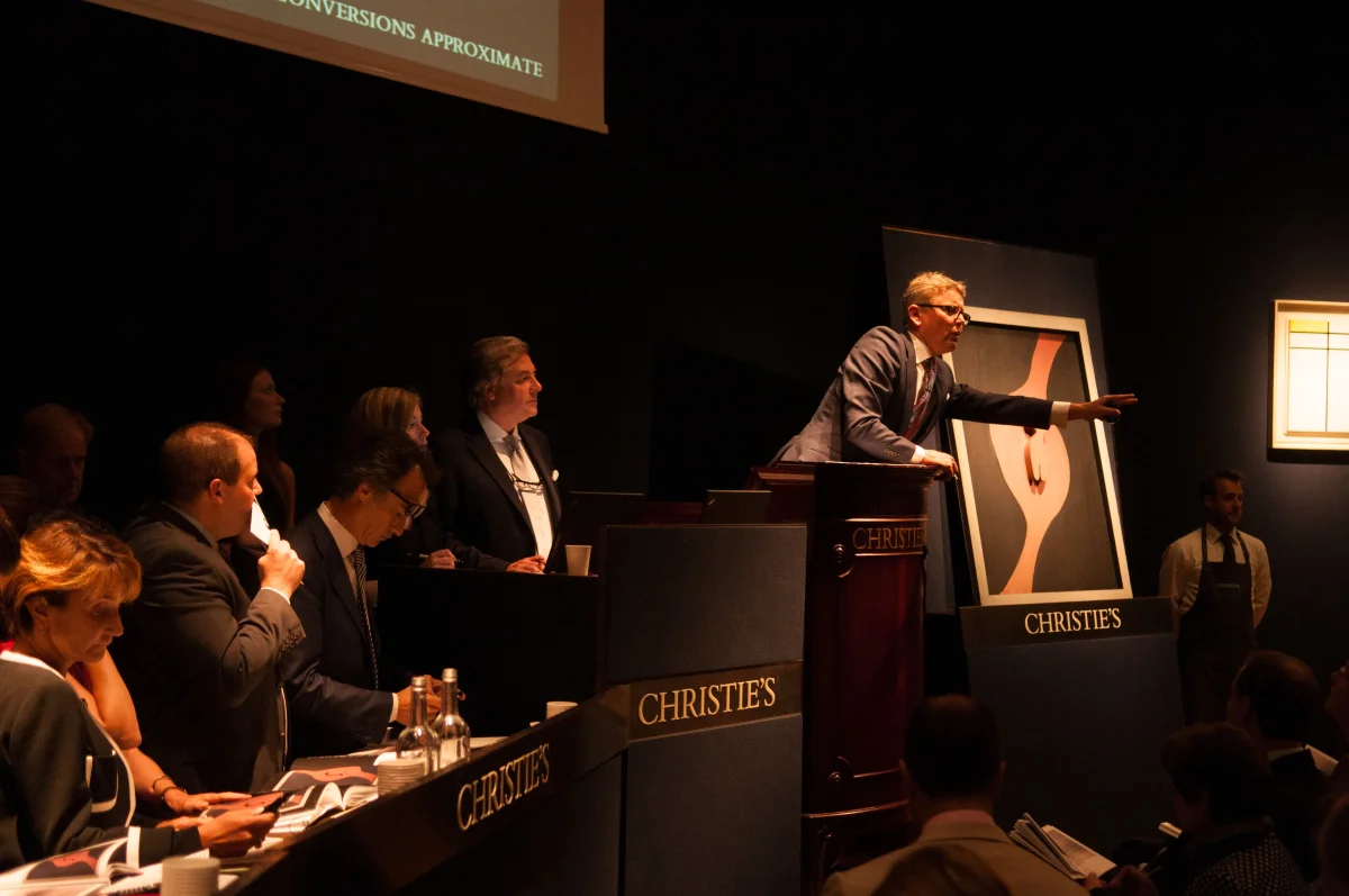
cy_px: 448
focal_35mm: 52
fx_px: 1965
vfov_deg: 25.7
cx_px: 674
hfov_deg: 37.9
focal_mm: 35
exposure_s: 1/125
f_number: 2.8
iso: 400
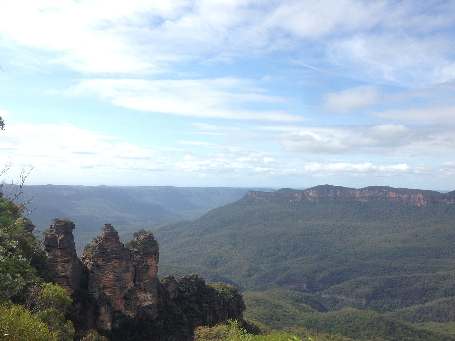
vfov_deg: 36.8
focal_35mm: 39
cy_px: 193
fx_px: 513
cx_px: 211
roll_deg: -2.5
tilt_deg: -2.1
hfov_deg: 47.8
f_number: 2.4
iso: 50
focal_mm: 4.12
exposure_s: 1/1323
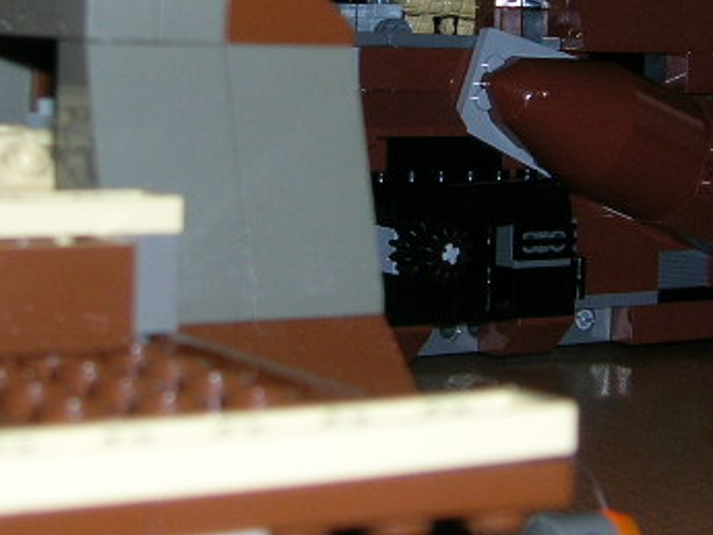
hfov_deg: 19.4
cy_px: 50
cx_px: 430
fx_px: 2081
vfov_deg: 14.5
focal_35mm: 101
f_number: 2.9
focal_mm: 5.7
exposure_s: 1/60.1
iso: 50
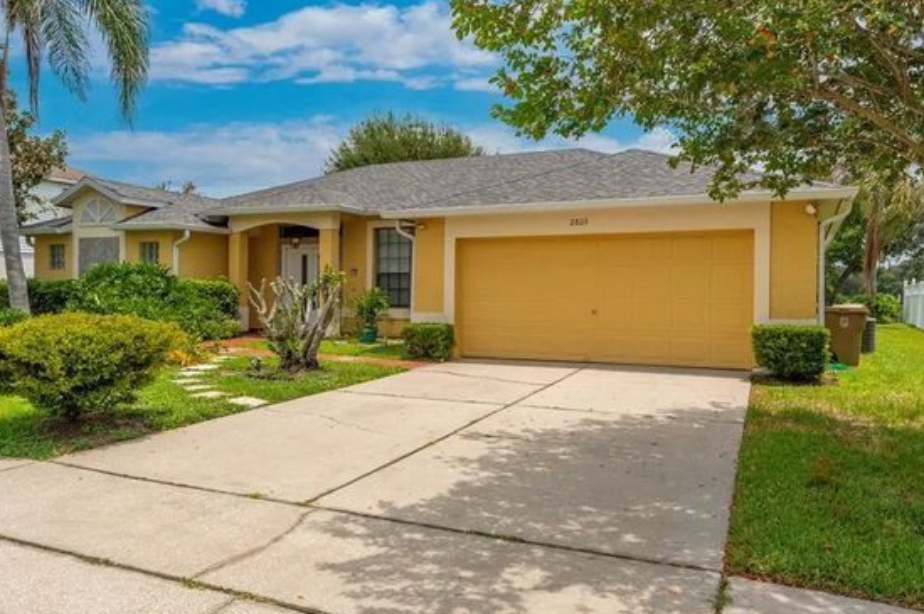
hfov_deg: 65.5
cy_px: 264
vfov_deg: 46.2
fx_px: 718
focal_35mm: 28
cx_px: 448
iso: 100
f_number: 10
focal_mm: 24
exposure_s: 1/250
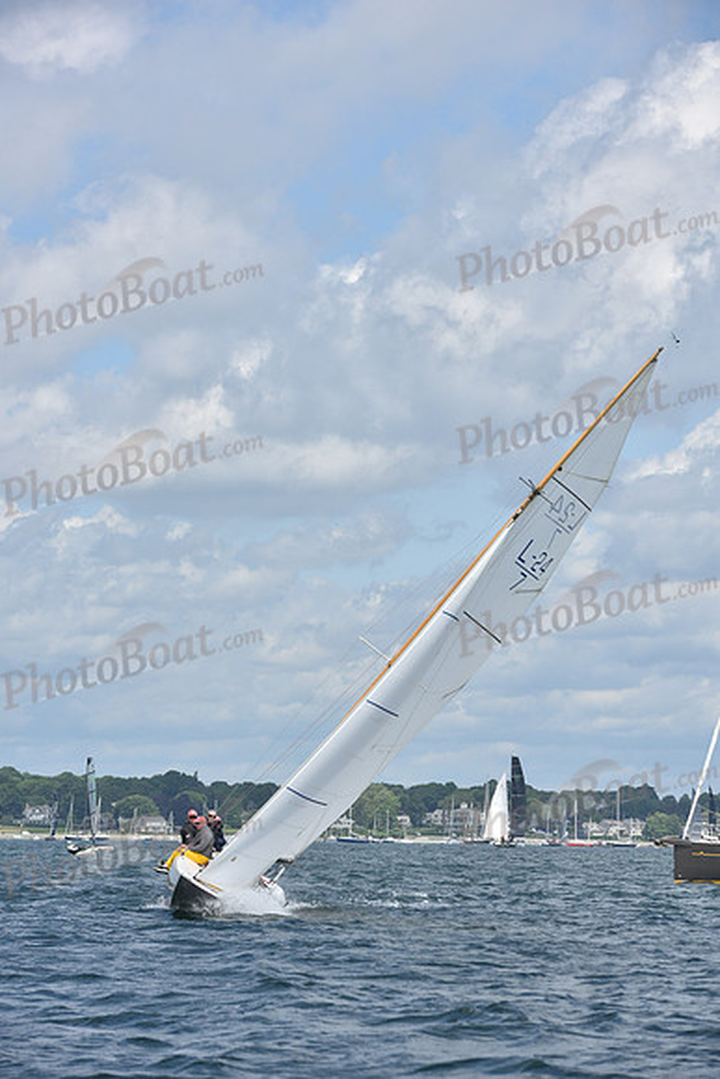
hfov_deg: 10.6
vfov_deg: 15.8
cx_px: 360
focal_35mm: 130
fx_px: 3897
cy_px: 540
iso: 250
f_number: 7.1
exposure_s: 1/1250
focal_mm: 130
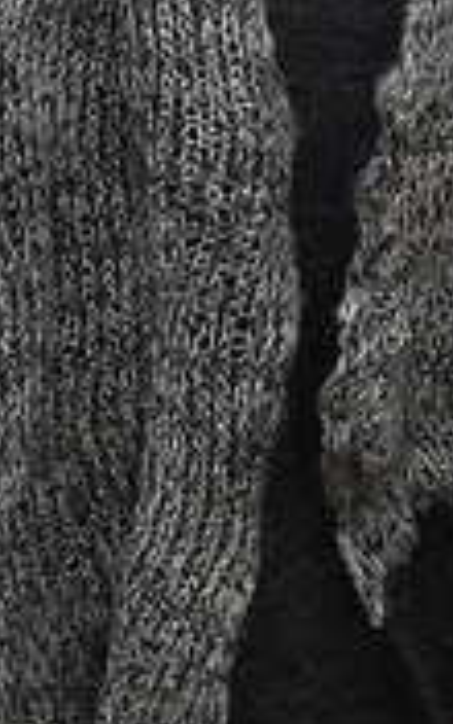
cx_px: 321
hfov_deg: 10.3
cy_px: -140
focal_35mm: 127
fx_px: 2509
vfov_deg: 15.8
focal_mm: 4.12
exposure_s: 1/305
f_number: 2.4
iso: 50
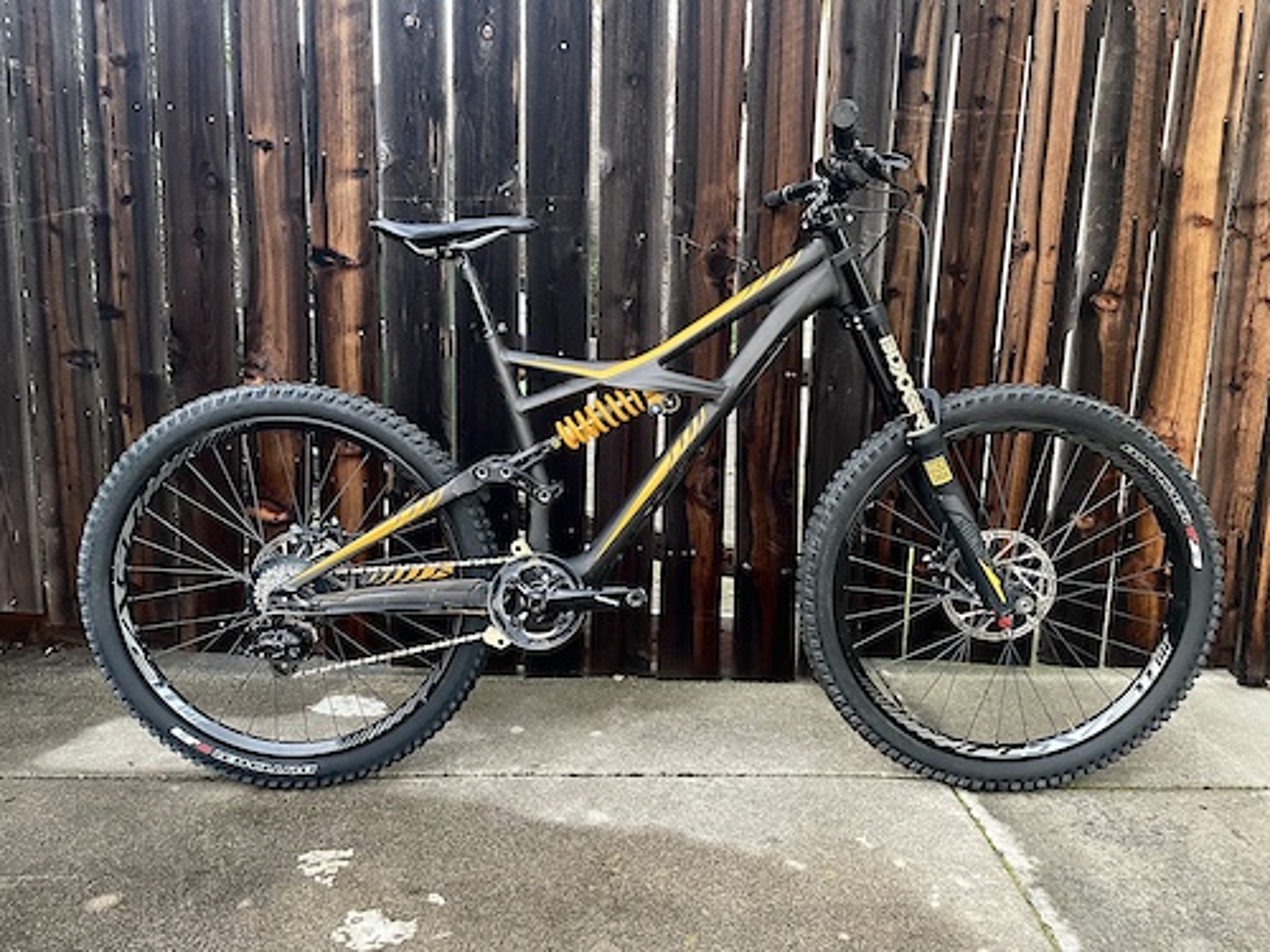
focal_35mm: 26
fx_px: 954
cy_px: 476
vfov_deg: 53.1
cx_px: 635
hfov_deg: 67.3
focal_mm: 4.2
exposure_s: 1/60
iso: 320
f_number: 1.6
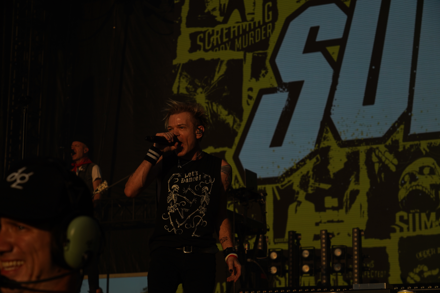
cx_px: 220
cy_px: 146
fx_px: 1002
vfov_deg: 16.7
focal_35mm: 82
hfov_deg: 24.8
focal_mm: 82
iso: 100
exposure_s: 1/1000
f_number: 8
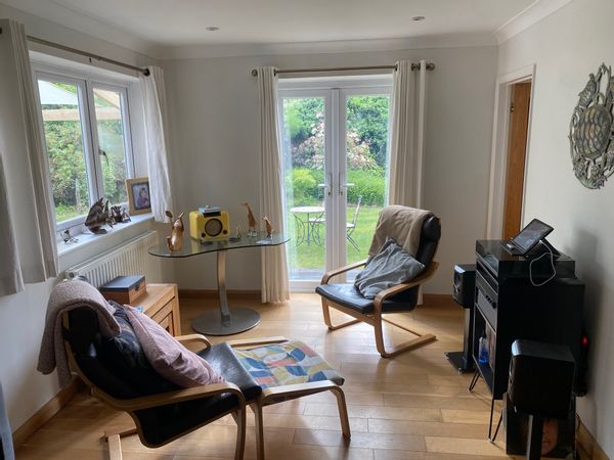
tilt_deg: -12.6
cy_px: 230
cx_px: 307
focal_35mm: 26
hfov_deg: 67.3
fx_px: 461
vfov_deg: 53.1
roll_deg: +1.1
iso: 80
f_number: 1.8
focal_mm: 4.25
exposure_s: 1/121
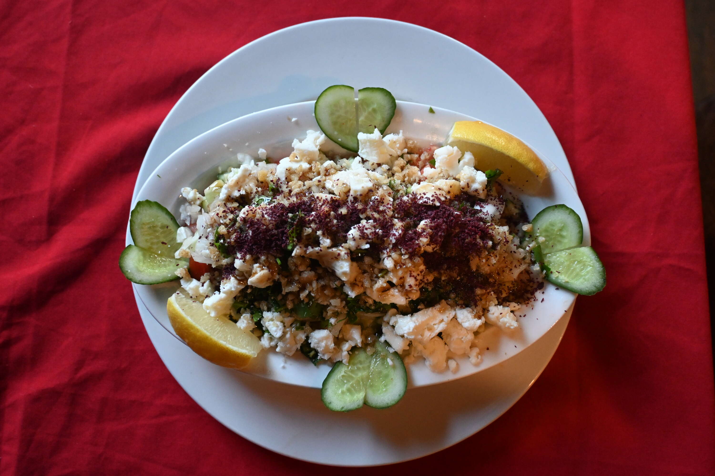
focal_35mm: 37
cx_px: 358
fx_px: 730
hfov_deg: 52.2
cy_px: 238
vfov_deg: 36.2
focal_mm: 24.5
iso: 2200
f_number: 4.2
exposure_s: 1/125
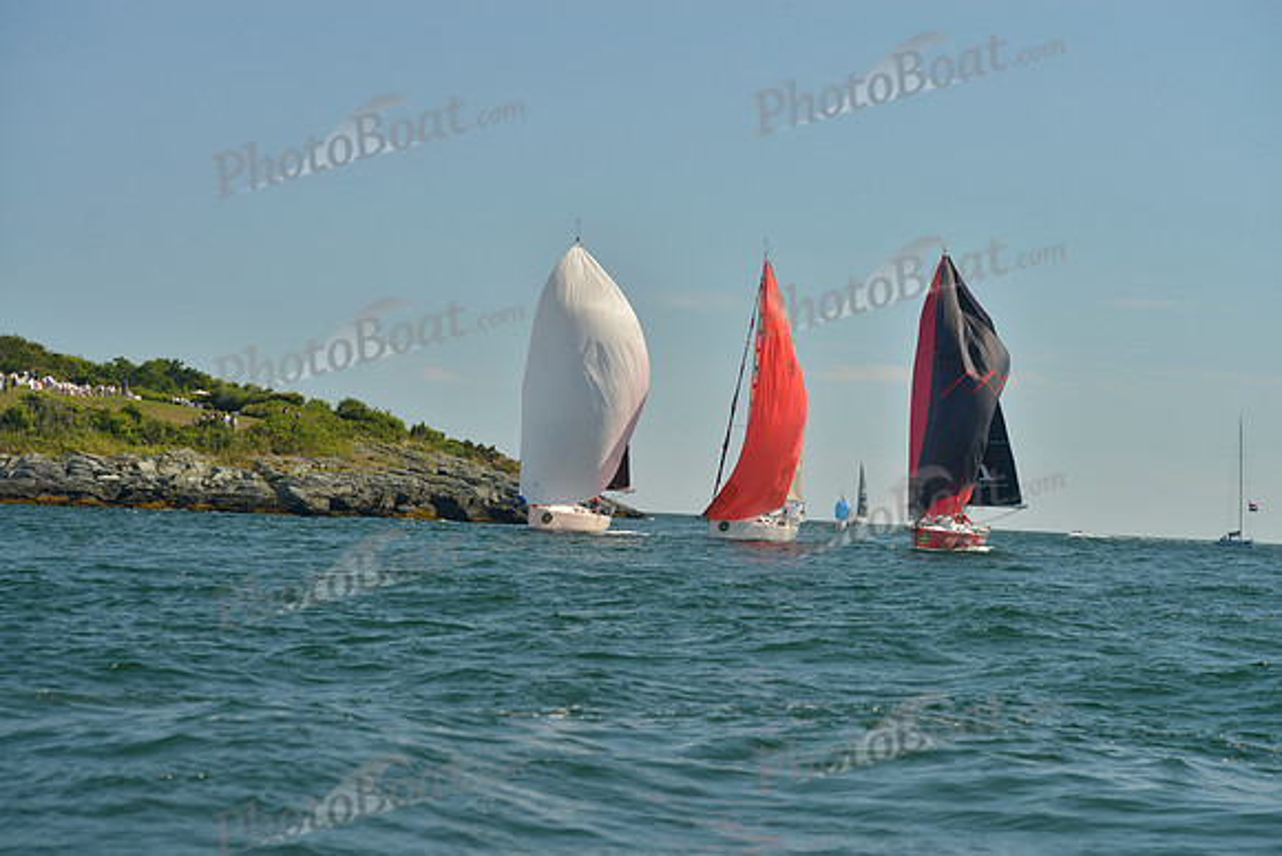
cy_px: 428
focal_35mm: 92
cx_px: 641
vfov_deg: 14.9
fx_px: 3277
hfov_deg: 22.1
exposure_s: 1/1250
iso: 400
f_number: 6.3
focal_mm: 92
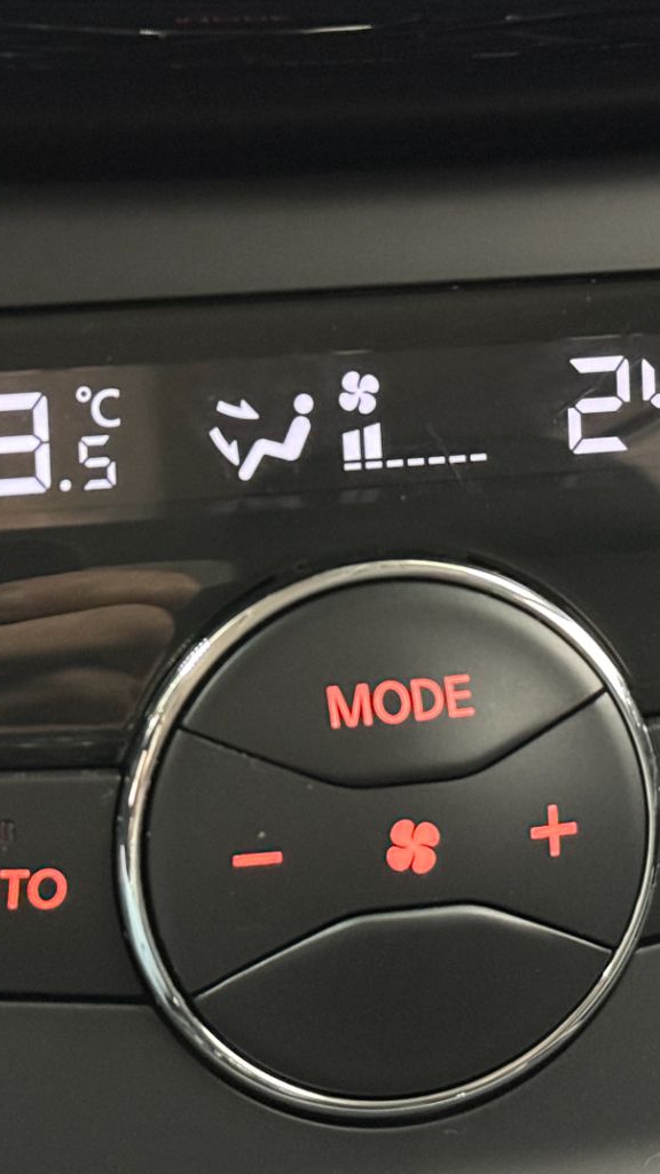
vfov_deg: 21.8
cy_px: 528
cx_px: 265
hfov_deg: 12.3
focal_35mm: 98
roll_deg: -1.8
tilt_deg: -18.4
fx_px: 3051
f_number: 1.78
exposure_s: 1/30
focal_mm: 6.76
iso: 800
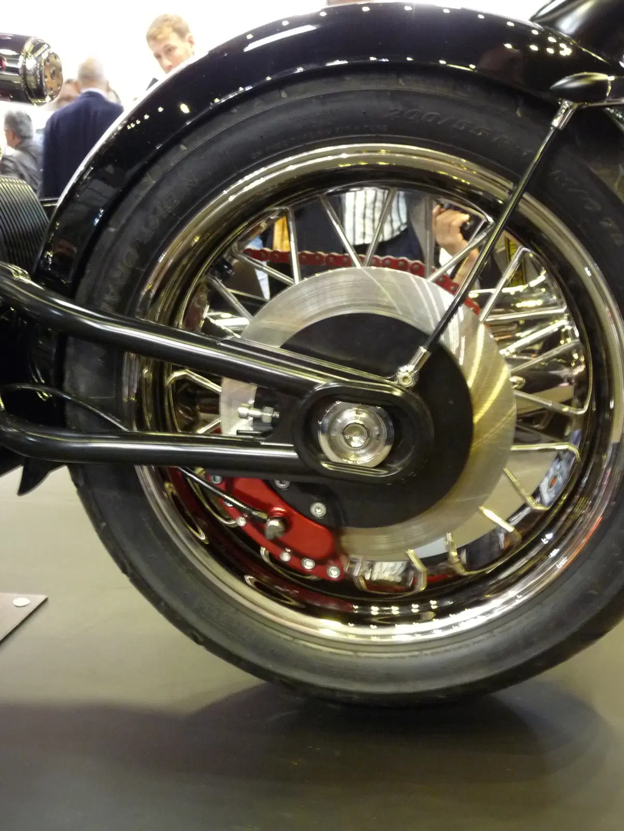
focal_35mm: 33
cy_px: 416
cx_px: 312
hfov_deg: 42.9
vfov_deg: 55.4
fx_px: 793
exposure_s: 1/8
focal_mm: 4.8
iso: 400
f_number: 2.8
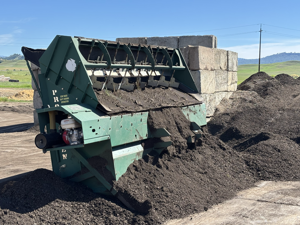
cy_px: 112
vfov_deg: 28.0
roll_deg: -1.0
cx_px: 150
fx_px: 451
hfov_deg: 36.8
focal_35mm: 52
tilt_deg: -5.4
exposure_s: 1/1279
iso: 32
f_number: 1.6
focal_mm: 5.96
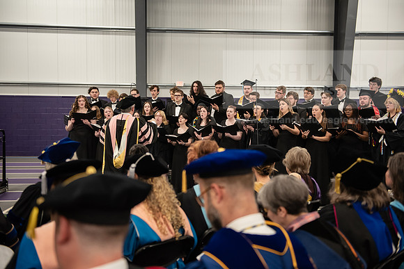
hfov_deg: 46.4
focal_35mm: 42
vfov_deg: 31.9
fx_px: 471
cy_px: 134
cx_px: 202
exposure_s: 1/200
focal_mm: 42
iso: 2000
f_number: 2.8
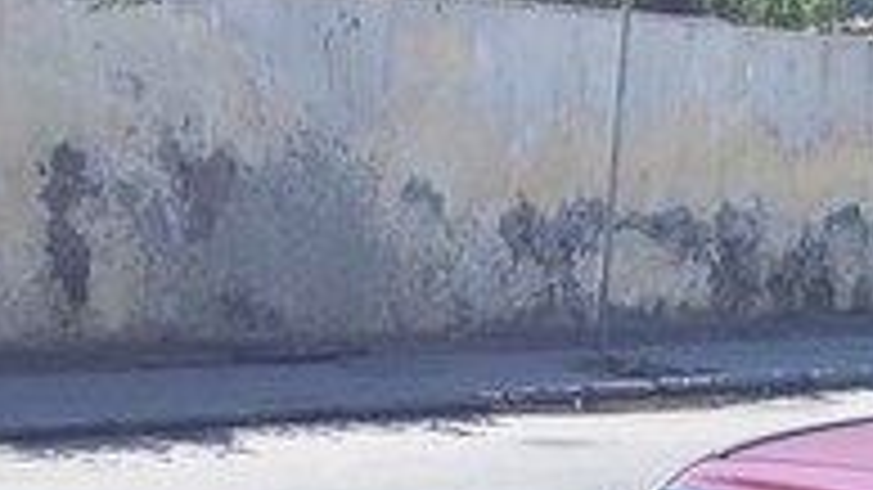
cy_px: 951
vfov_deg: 9.8
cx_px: 1112
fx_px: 2661
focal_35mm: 115
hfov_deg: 17.5
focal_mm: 3.3
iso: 40
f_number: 2.2
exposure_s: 1/695
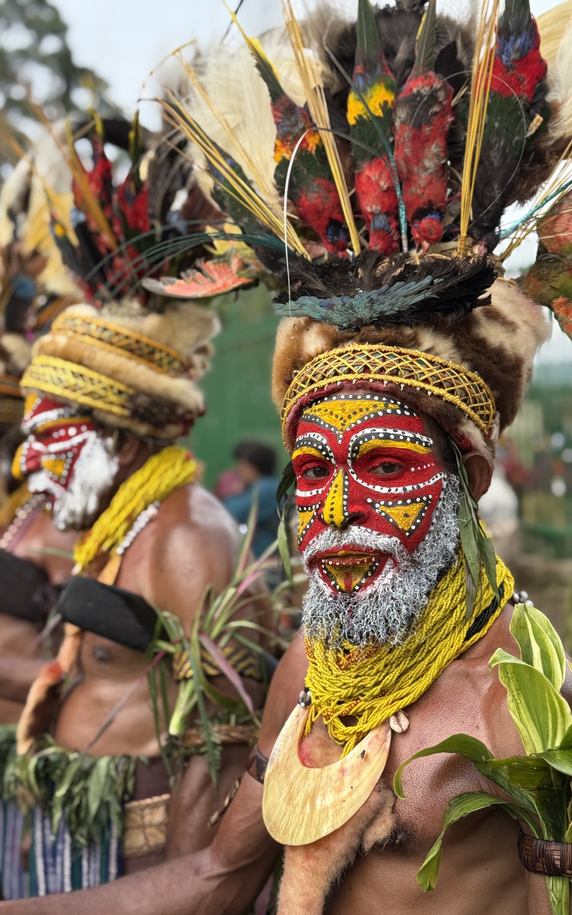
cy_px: 457
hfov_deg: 25.3
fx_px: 1272
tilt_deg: -1.0
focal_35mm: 51
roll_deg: +0.7
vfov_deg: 39.6
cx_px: 321
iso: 100
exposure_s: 1/1353
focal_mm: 6.76
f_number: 1.78
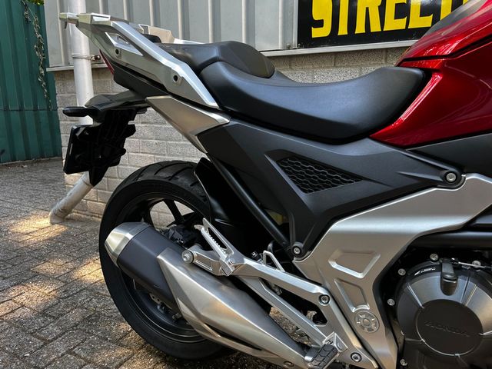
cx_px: 246
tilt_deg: -11.3
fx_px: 370
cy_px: 184
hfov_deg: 67.3
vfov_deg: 53.1
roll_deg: +0.1
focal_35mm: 26
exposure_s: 1/122
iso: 100
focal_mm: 5.1
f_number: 1.6
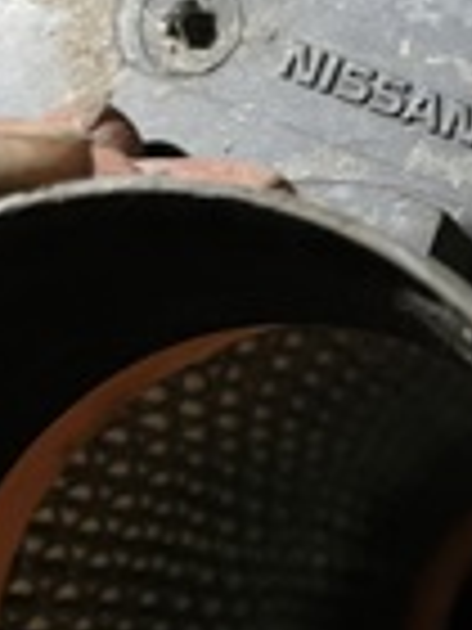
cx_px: 634
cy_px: 400
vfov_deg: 22.0
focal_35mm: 89
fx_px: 1618
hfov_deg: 15.7
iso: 640
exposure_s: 1/25
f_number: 1.6
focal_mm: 5.1
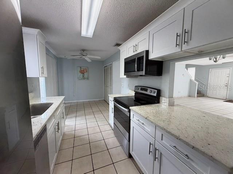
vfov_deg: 85.7
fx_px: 94
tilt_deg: -3.7
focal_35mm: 14
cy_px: 87
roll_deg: +0.3
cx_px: 116
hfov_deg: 102.1
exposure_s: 1/120
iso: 125
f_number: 2.2
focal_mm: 2.22
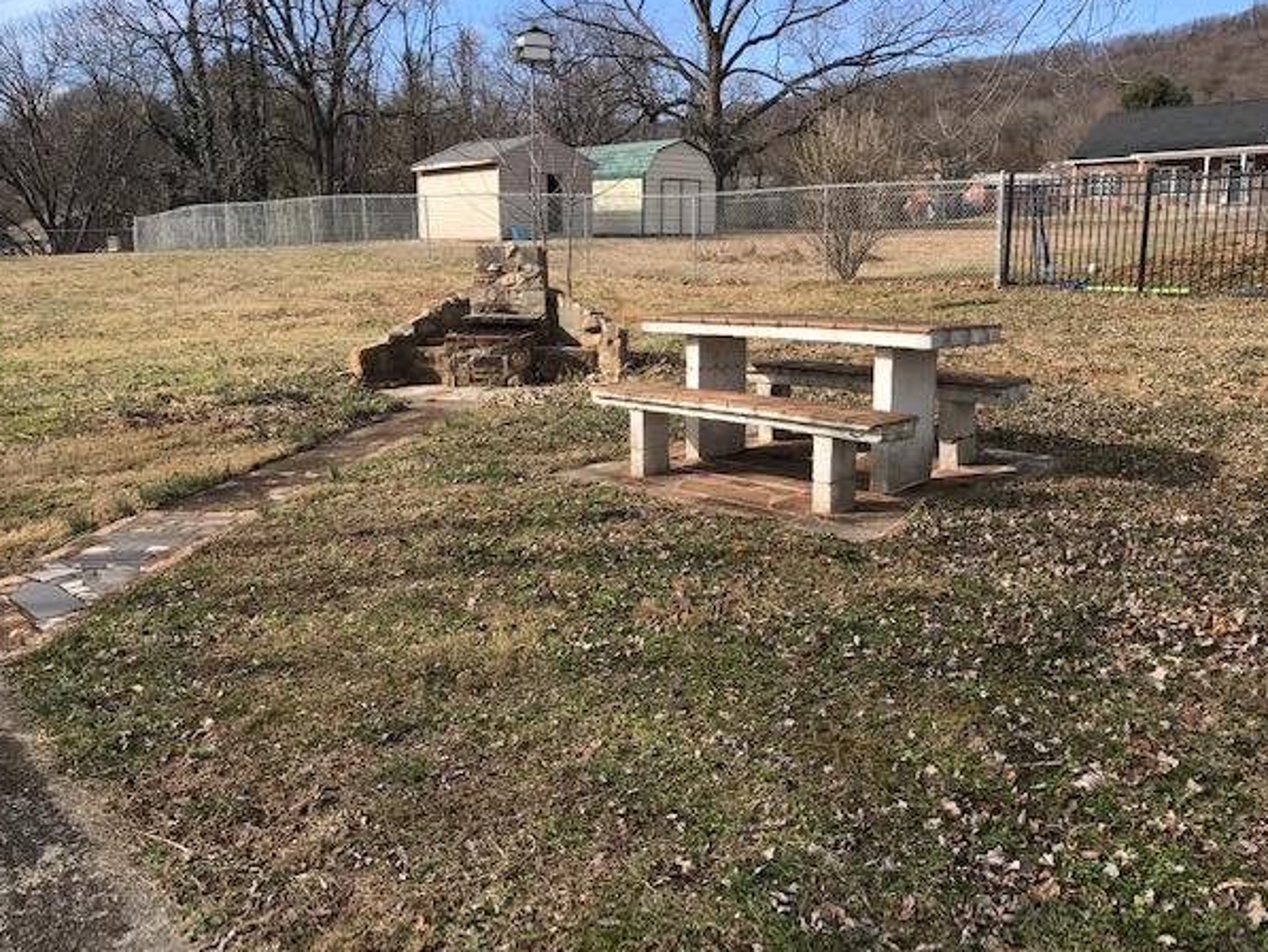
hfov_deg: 59.9
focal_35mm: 30
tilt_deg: -9.9
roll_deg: -0.4
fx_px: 1099
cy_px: 463
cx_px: 648
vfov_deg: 46.8
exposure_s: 1/1212
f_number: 1.8
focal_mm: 3.99
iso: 20
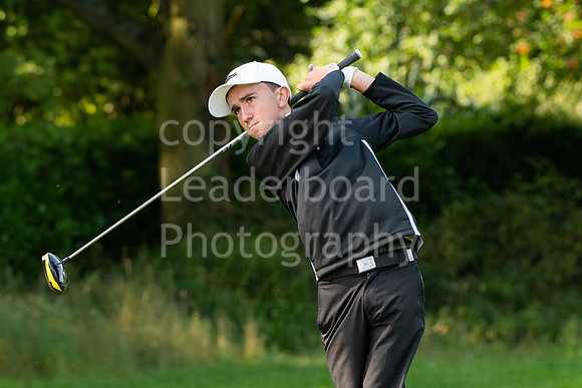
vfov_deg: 4.0
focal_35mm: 345
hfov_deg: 6.0
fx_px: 5579
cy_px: 194
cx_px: 291
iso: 1600
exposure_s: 1/1250
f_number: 6.3
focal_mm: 230
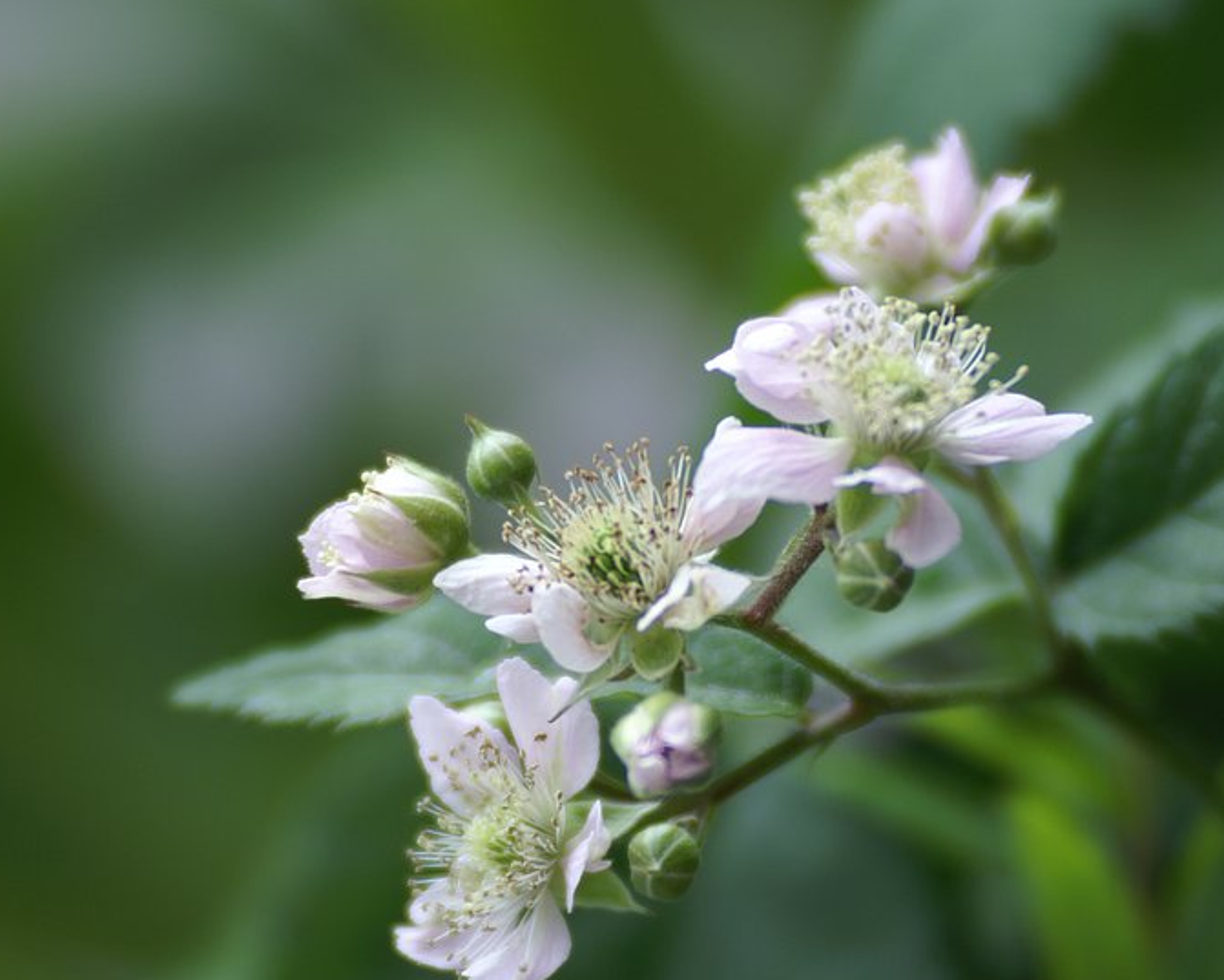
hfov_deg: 3.0
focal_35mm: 644
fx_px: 23333
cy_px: 565
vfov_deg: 2.4
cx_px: 620
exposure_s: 1/125
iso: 100
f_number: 4
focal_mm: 300
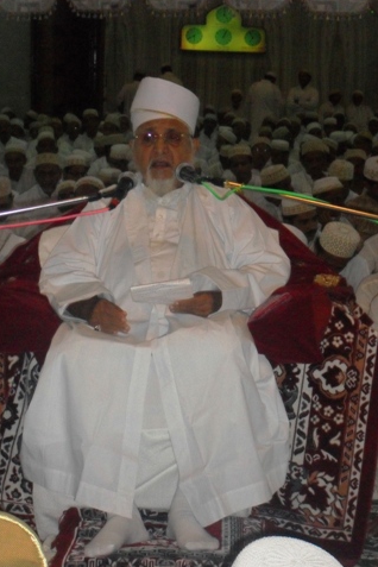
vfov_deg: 18.6
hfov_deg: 12.5
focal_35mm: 110
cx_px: 175
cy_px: 284
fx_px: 1732
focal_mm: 18.9
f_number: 5.8
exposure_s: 1/60
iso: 400
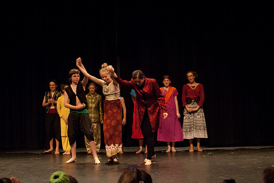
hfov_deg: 46.4
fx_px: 320
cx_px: 137
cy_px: 92
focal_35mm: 42
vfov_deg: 32.0
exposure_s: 1/125
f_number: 2.8
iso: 1000
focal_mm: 28
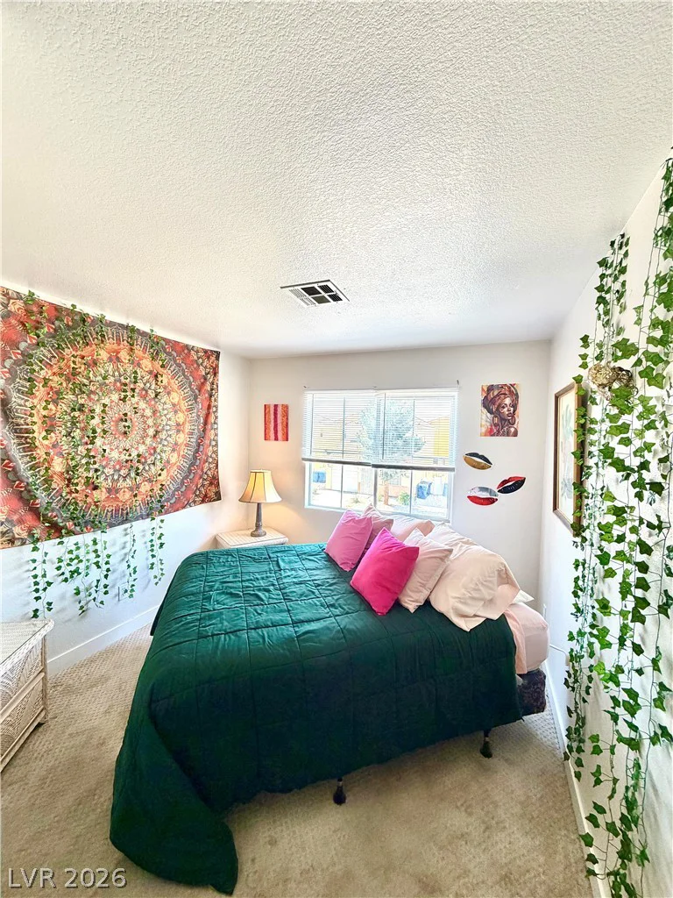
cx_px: 336
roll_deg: -1.8
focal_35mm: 14
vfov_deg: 102.1
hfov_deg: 85.7
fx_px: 363
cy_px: 449
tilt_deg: -1.6
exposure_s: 1/120
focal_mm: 2.22
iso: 200
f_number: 2.2
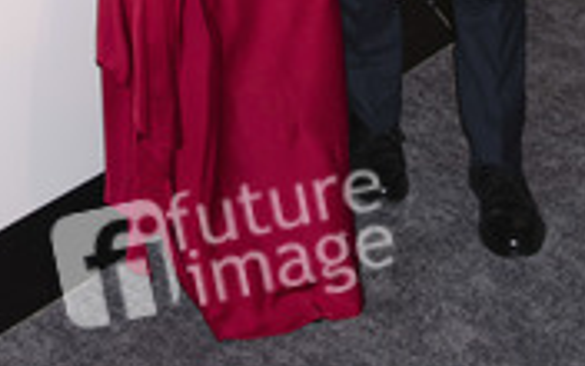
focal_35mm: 72
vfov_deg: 15.9
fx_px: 1148
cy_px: -250
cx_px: 321
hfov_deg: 28.6
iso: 400
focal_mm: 31
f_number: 6.3
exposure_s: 1/200
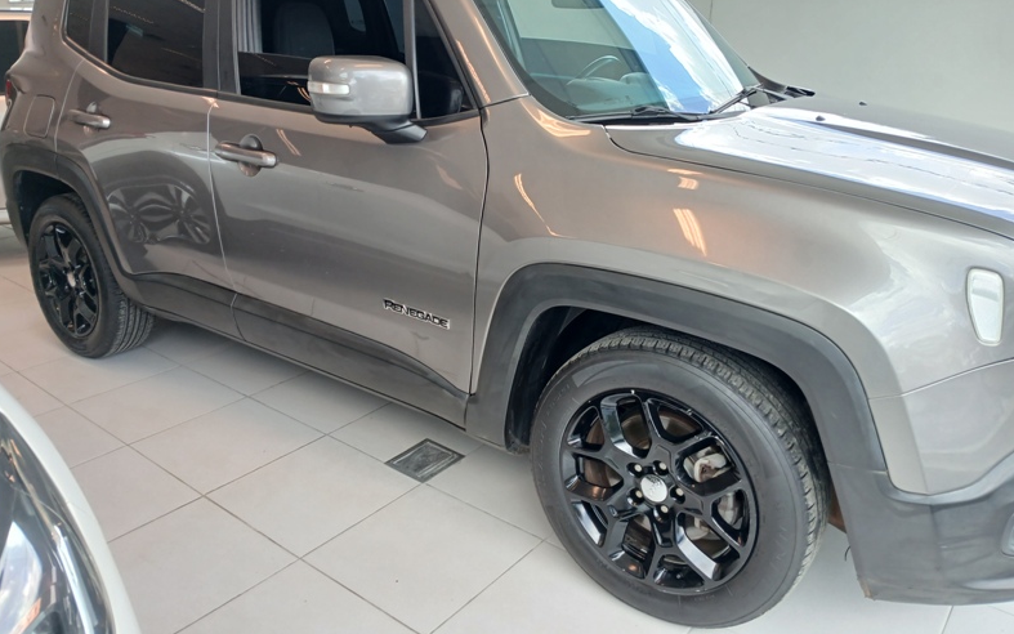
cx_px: 501
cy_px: 259
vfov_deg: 44.4
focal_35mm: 28
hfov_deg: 66.5
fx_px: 774
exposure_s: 1/60
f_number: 1.8
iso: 64
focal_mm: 3.98
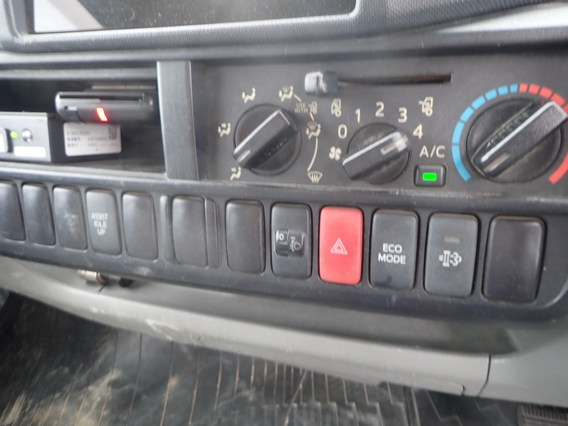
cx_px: 284
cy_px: 213
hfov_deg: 69.4
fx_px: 410
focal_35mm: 25
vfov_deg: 54.9
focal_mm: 4.5
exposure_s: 1/30
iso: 200
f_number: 2
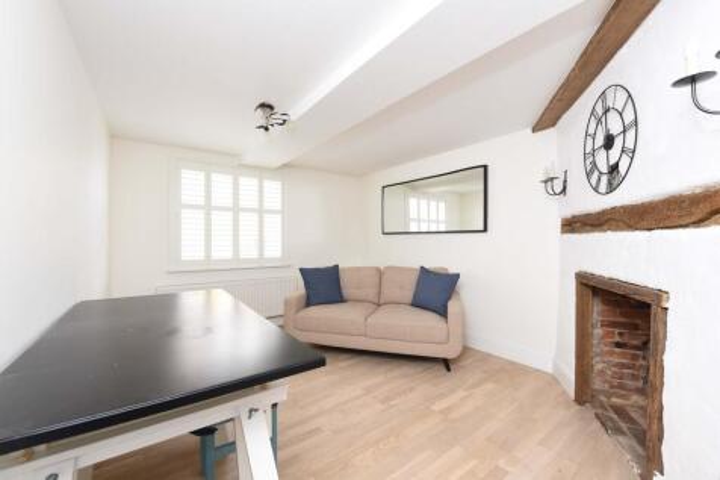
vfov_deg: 81.2
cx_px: 360
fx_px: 280
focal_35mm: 14
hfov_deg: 104.3
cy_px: 240
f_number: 7.1
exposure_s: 1/10
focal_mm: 14
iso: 500
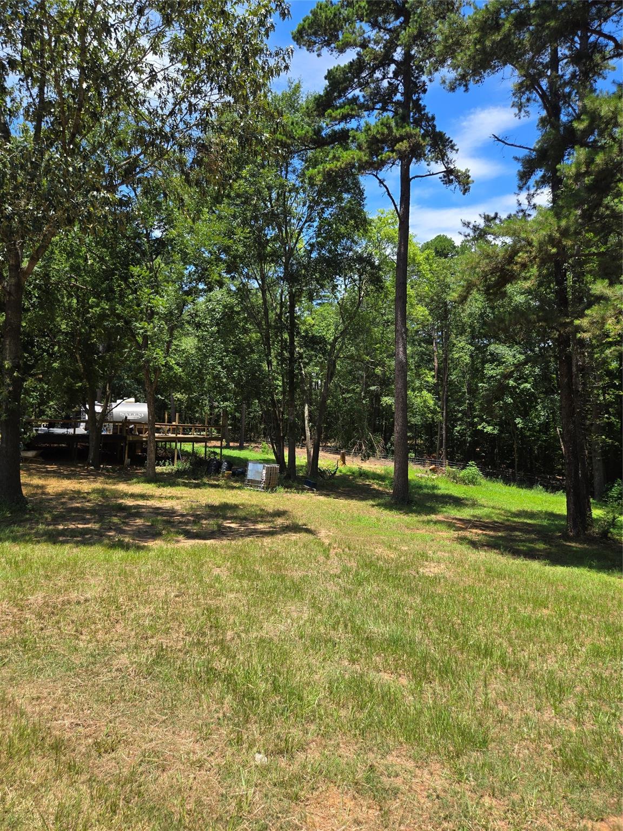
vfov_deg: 73.9
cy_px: 416
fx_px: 552
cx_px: 312
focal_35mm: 23
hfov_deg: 58.9
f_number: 1.8
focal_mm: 5.4
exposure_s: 1/932
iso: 25
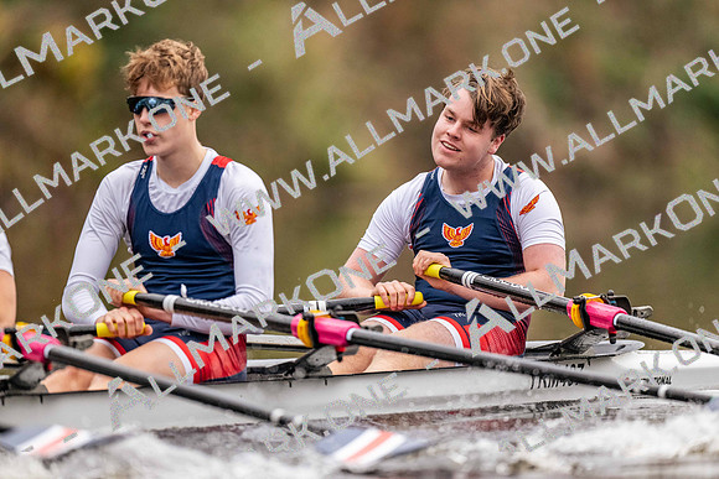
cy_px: 240
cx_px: 360
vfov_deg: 2.3
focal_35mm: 600
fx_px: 11986
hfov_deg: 3.4
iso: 3200
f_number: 4
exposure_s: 1/2500
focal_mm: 600
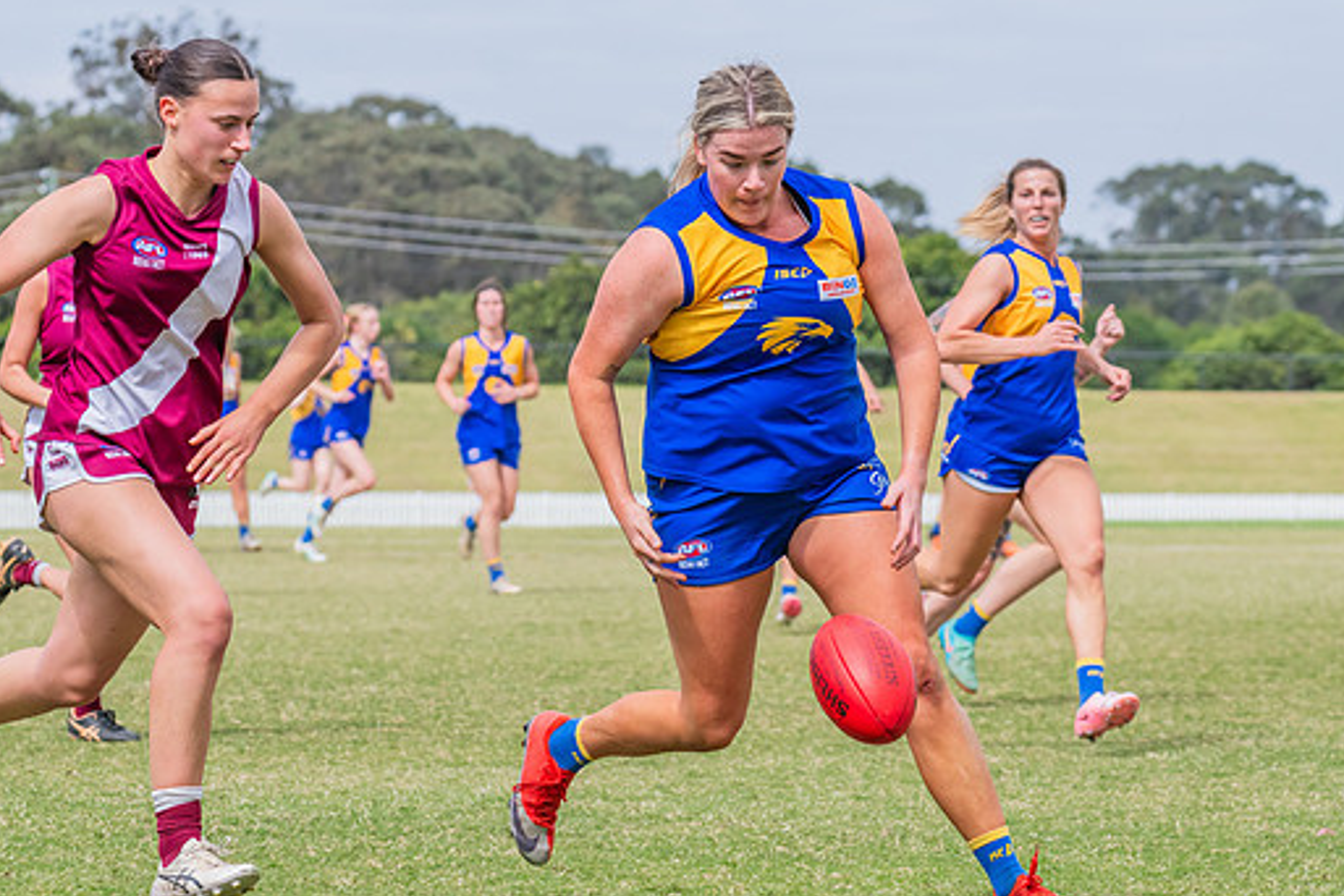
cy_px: 454
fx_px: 8063
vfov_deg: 6.4
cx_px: 525
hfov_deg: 9.5
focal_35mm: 216
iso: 800
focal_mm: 170
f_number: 10
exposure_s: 1/1250
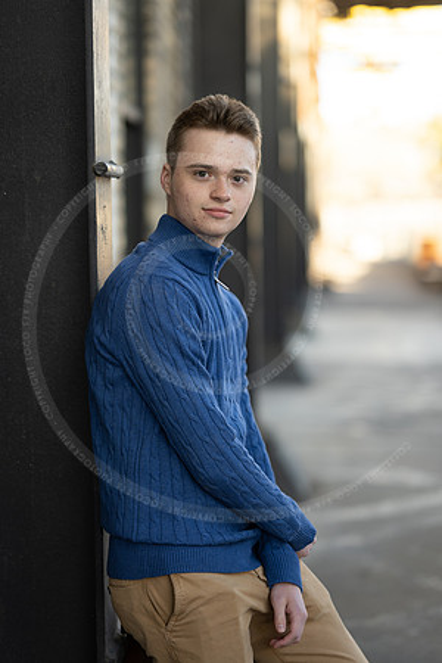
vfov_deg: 23.9
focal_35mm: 85
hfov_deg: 16.1
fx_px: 1565
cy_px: 332
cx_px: 221
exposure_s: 1/250
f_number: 1.8
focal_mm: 85
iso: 100
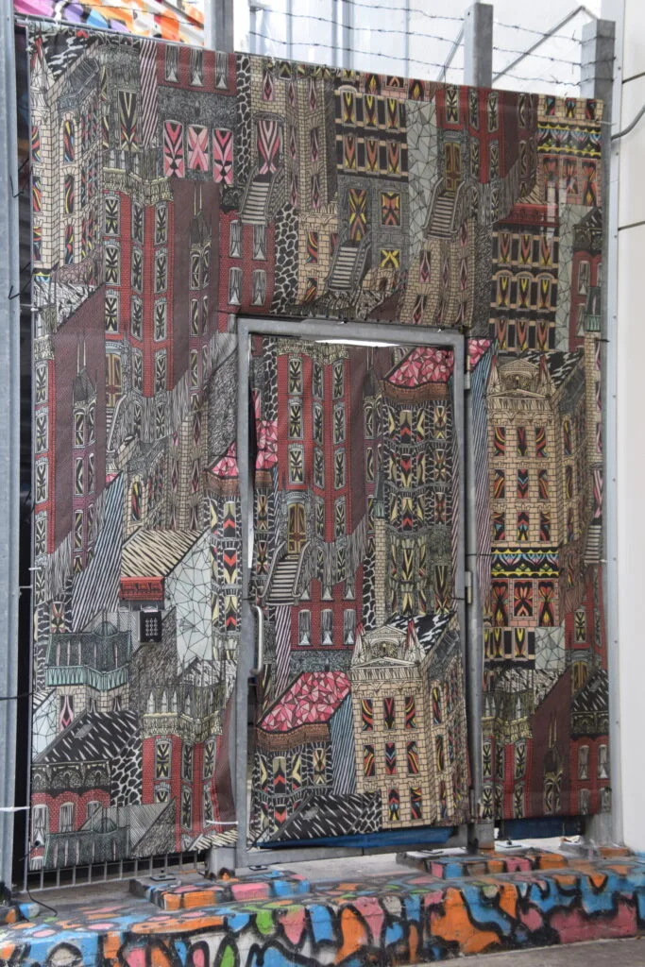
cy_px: 484
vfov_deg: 35.0
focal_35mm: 57
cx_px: 322
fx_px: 1531
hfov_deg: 23.8
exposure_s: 1/100
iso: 400
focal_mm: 38
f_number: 5
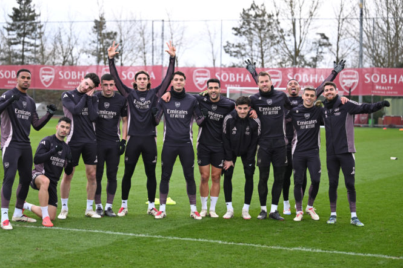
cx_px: 178
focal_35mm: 88
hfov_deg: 23.1
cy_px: 125
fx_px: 985
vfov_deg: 15.5
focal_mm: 78
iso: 2000
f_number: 2.8
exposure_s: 1/320
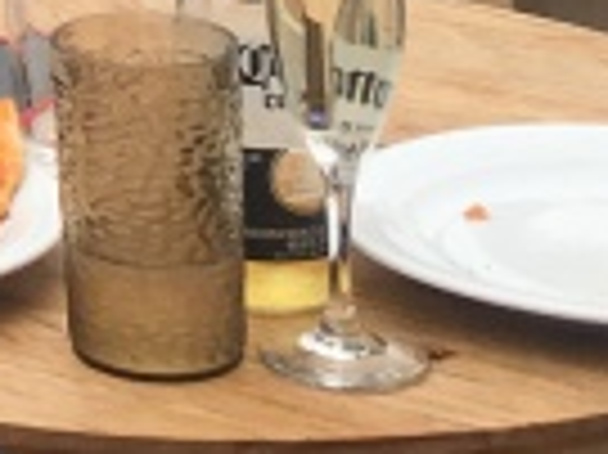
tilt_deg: -5.3
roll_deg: +2.7
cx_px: -878
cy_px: -782
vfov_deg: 6.3
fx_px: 3861
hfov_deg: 8.2
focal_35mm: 220
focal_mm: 4.15
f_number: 2.2
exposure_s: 1/248
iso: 25
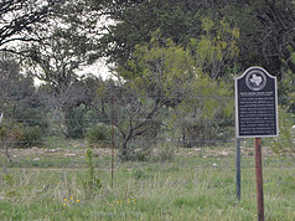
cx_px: 265
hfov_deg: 8.0
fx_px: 2094
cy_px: 134
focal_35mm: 246
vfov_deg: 6.0
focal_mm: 70
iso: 100
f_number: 4.5
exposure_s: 1/250
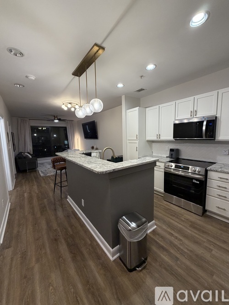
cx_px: 114
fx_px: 124
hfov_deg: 85.7
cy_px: 152
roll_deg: +0.0
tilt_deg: -6.6
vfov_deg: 102.1
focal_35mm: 14
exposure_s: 1/60
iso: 160
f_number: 2.2
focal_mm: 2.22
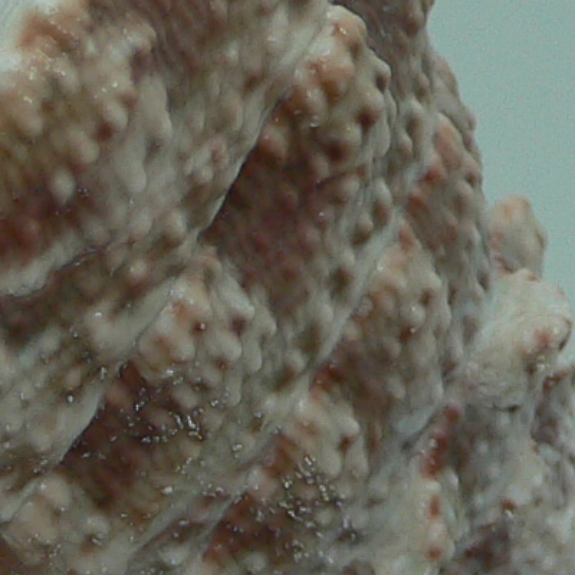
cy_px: 384
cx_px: 22
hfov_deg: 11.1
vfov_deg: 11.2
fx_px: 2932
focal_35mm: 156
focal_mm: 4.6
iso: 80
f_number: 2.8
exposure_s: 1/60
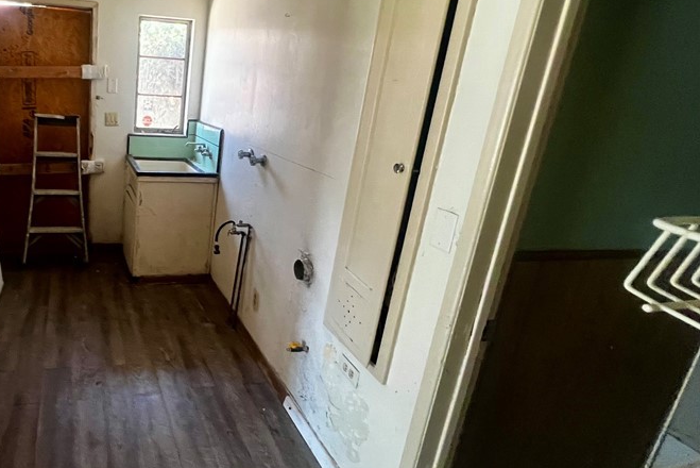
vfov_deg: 59.1
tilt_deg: -13.9
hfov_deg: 74.1
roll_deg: -3.1
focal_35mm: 21
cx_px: 157
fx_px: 408
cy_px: 188
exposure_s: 1/60
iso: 640
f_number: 1.8
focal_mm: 1.57
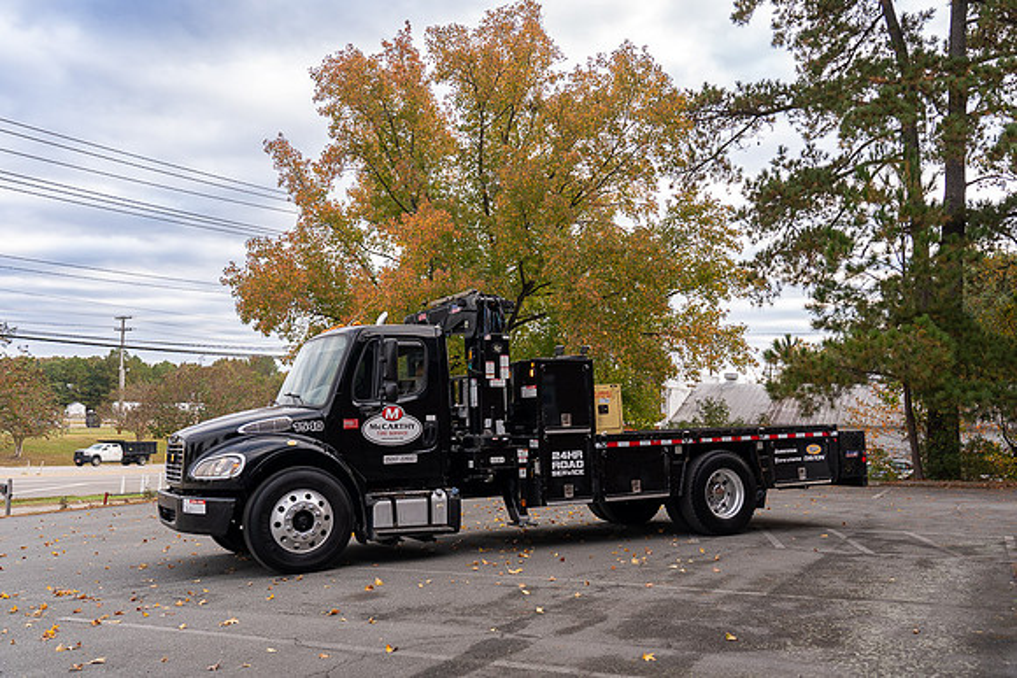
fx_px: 876
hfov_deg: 60.3
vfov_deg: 42.3
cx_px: 508
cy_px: 339
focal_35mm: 31
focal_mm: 31
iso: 100
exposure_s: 1/80
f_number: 4.5
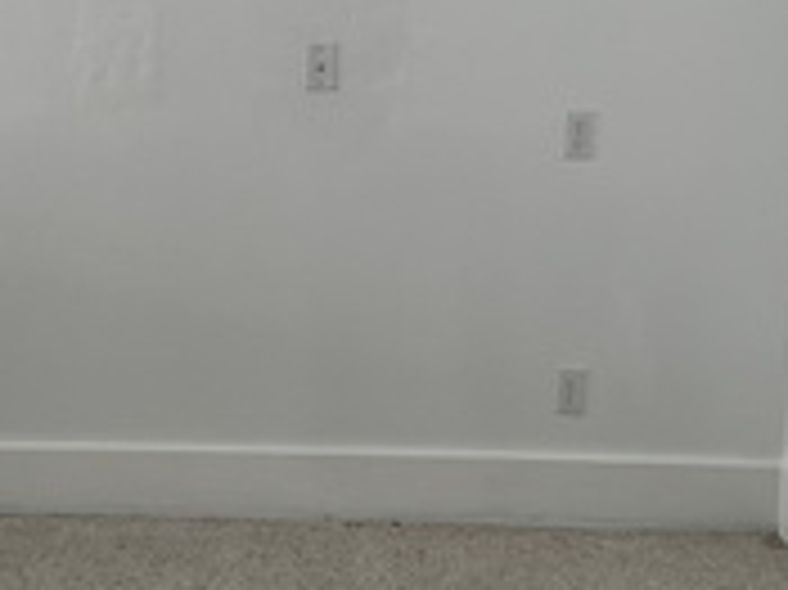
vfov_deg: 15.4
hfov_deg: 20.4
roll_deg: -0.1
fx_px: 2161
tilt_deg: -5.6
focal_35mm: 95
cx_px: 144
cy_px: 86
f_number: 1.5
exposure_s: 1/639
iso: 50
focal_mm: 5.7
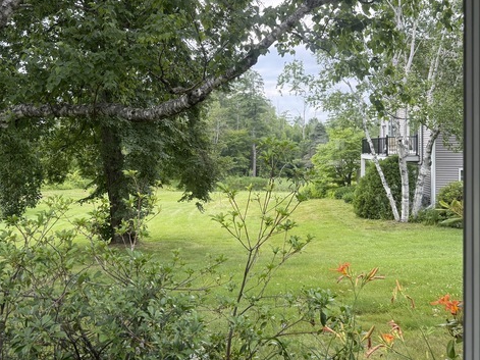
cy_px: 148
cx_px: 225
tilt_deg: +0.1
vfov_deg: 41.6
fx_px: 471
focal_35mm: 34
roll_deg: -0.1
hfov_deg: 53.9
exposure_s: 1/571
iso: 100
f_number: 1.78
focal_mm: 6.76
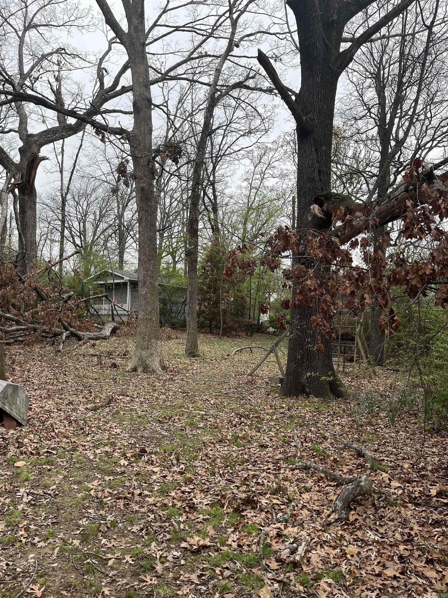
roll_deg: -1.6
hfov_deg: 53.1
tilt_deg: +4.1
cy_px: 299
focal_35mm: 26
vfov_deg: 67.3
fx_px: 449
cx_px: 224
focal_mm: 5.1
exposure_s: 1/350
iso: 50
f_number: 1.6
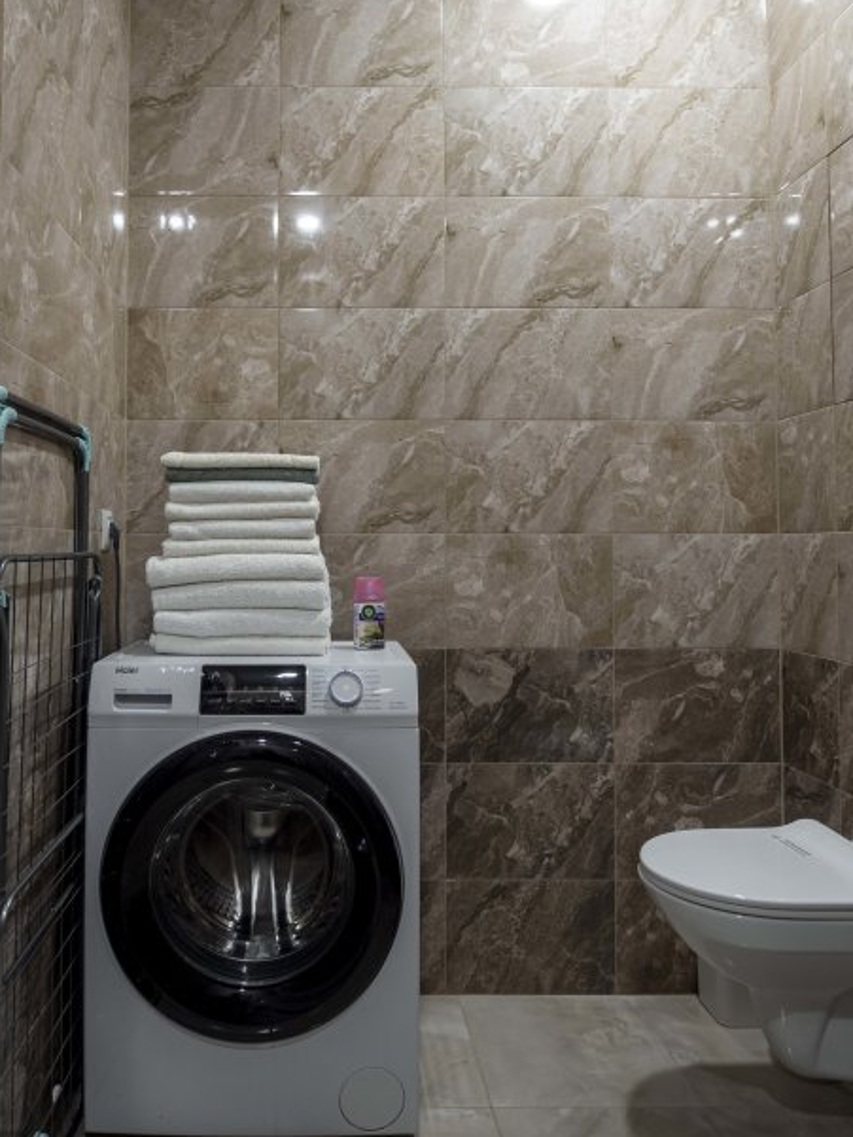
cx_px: 339
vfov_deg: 73.4
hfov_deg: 58.4
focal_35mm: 23
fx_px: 755
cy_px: 473
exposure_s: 1/13
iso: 200
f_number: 4.5
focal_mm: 9
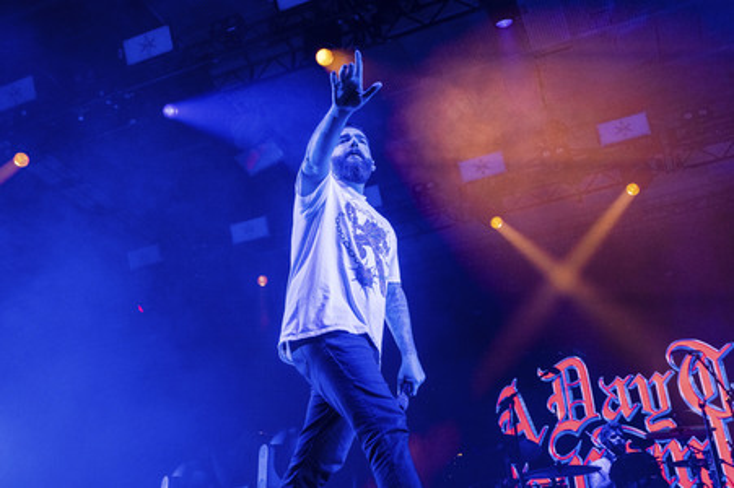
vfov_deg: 36.8
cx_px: 367
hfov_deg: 53.2
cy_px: 244
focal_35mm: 36
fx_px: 733
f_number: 5
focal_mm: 36
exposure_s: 1/400
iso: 2500
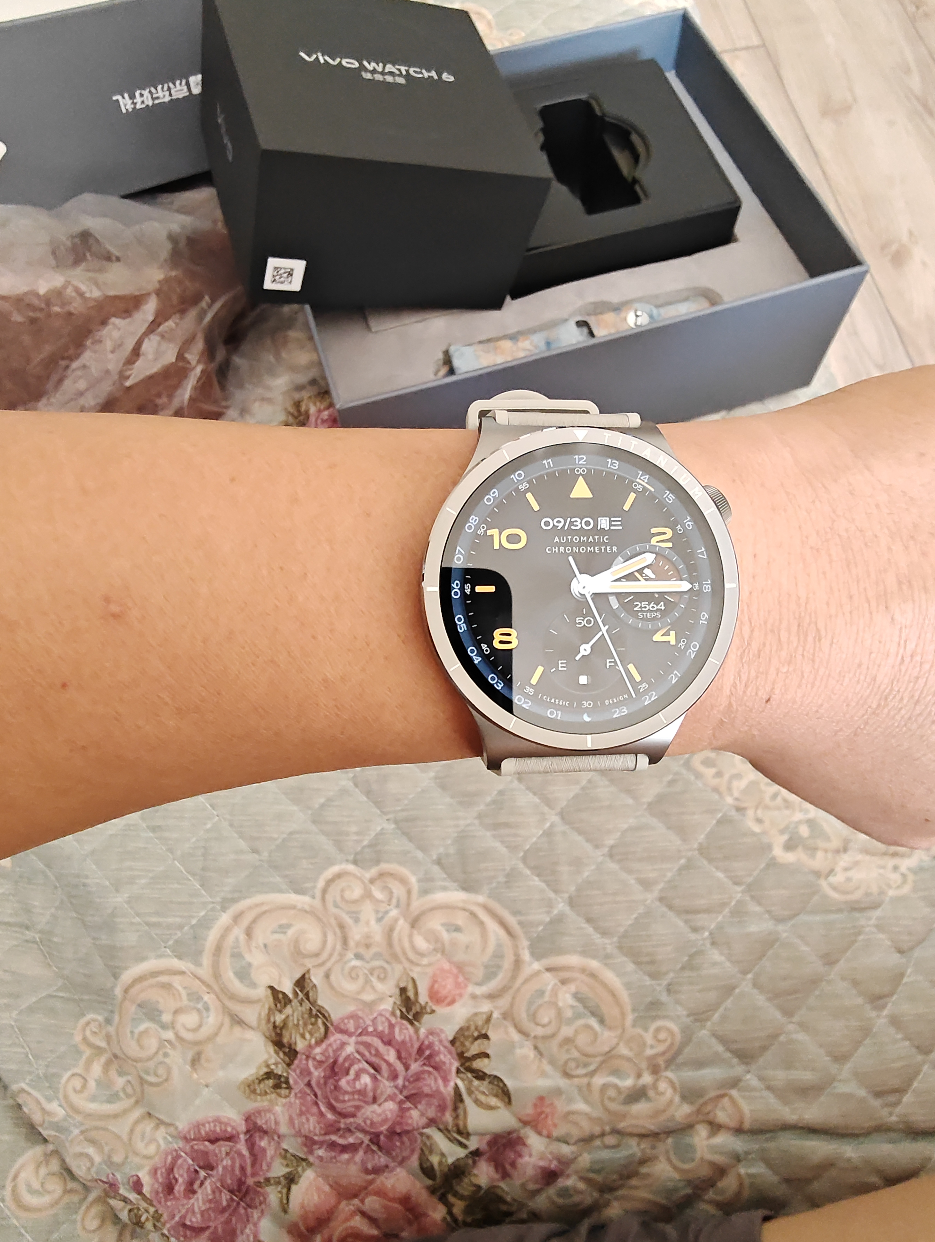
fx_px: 934
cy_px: 621
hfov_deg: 53.2
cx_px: 468
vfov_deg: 67.2
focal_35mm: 26
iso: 2159
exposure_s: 1/150
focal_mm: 2.32
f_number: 2
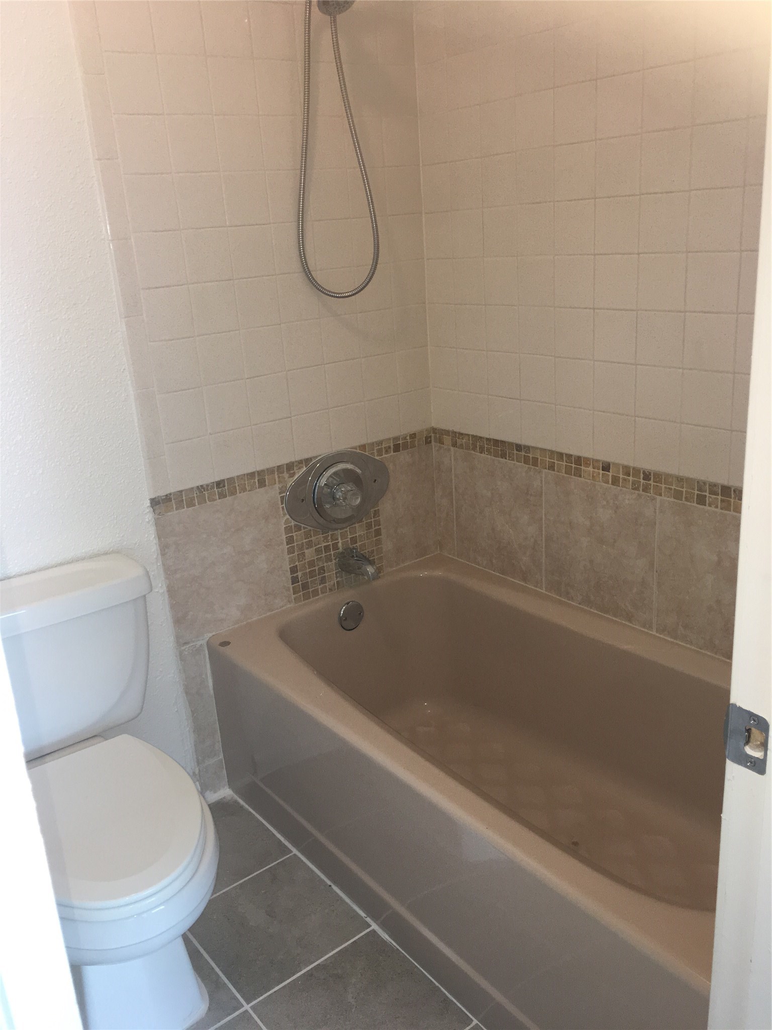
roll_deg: +3.4
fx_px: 862
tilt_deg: -16.1
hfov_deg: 48.2
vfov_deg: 61.7
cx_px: 386
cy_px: 515
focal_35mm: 29
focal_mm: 4.15
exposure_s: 1/30
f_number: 2.2
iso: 64
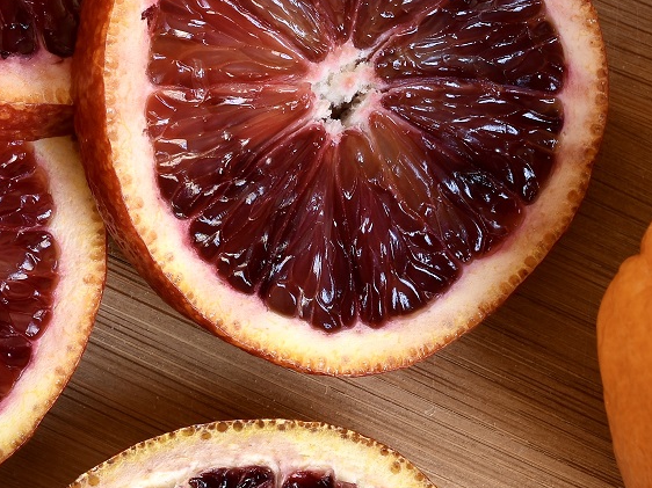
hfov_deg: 12.7
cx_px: 63
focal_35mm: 154
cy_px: 45
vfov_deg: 9.6
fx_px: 2899
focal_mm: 40
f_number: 8
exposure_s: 1
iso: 100
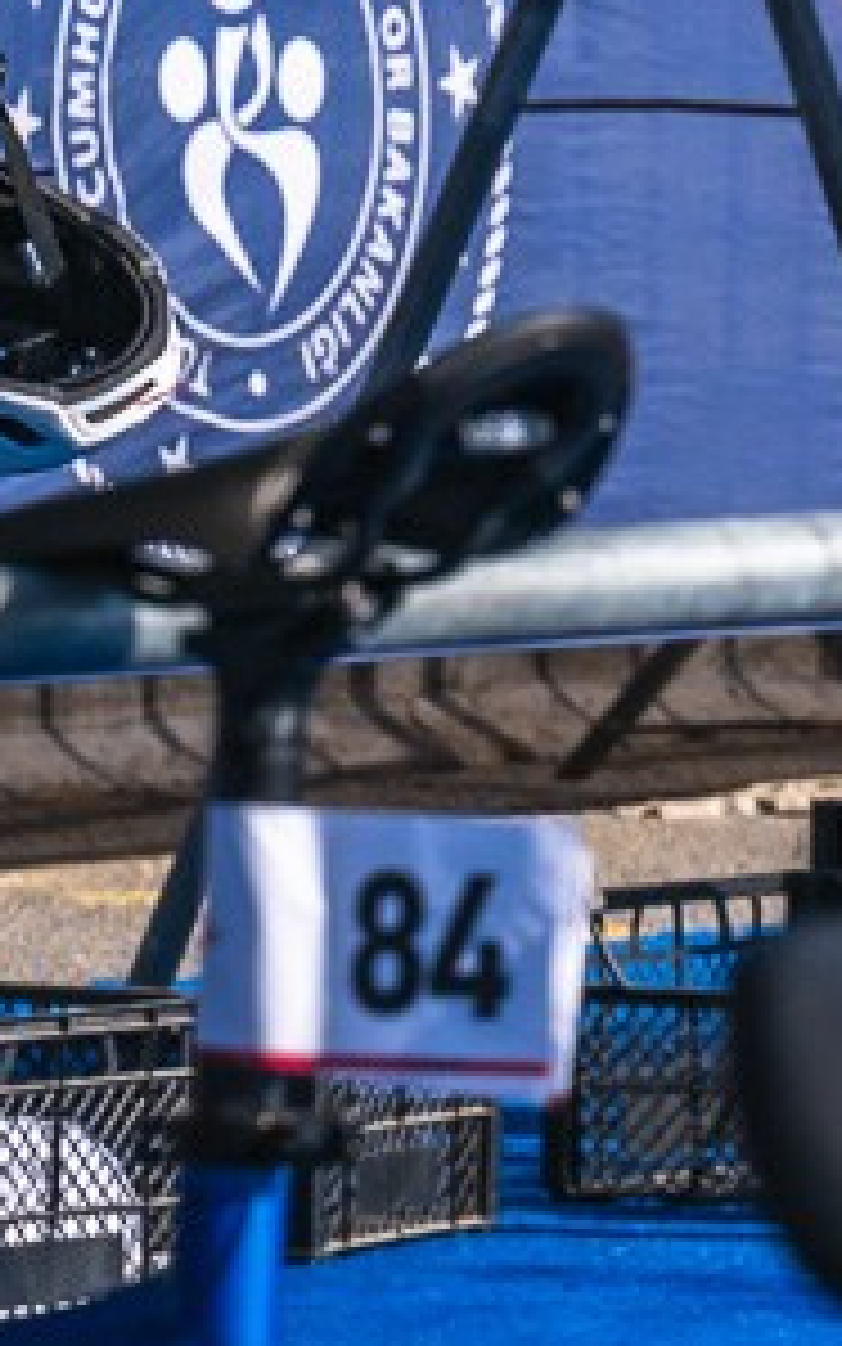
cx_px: 2544
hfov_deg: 2.2
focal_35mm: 589
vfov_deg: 3.6
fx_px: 21615
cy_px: -232
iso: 320
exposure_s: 1/1000
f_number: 10
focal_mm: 135
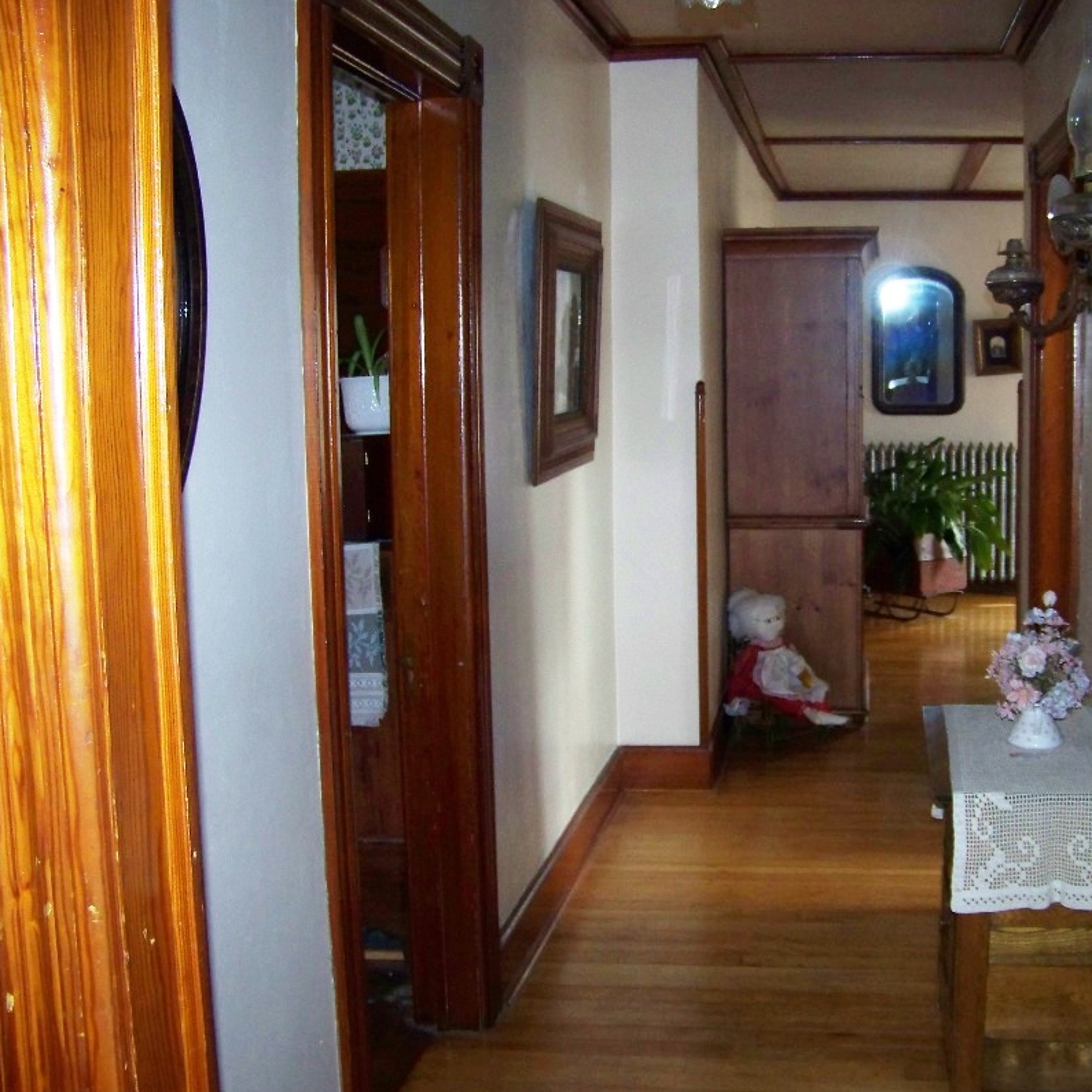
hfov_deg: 38.9
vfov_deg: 39.2
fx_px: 1535
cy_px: 552
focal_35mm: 43
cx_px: 678
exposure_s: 1/30
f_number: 2.8
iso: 200
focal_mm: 5.85
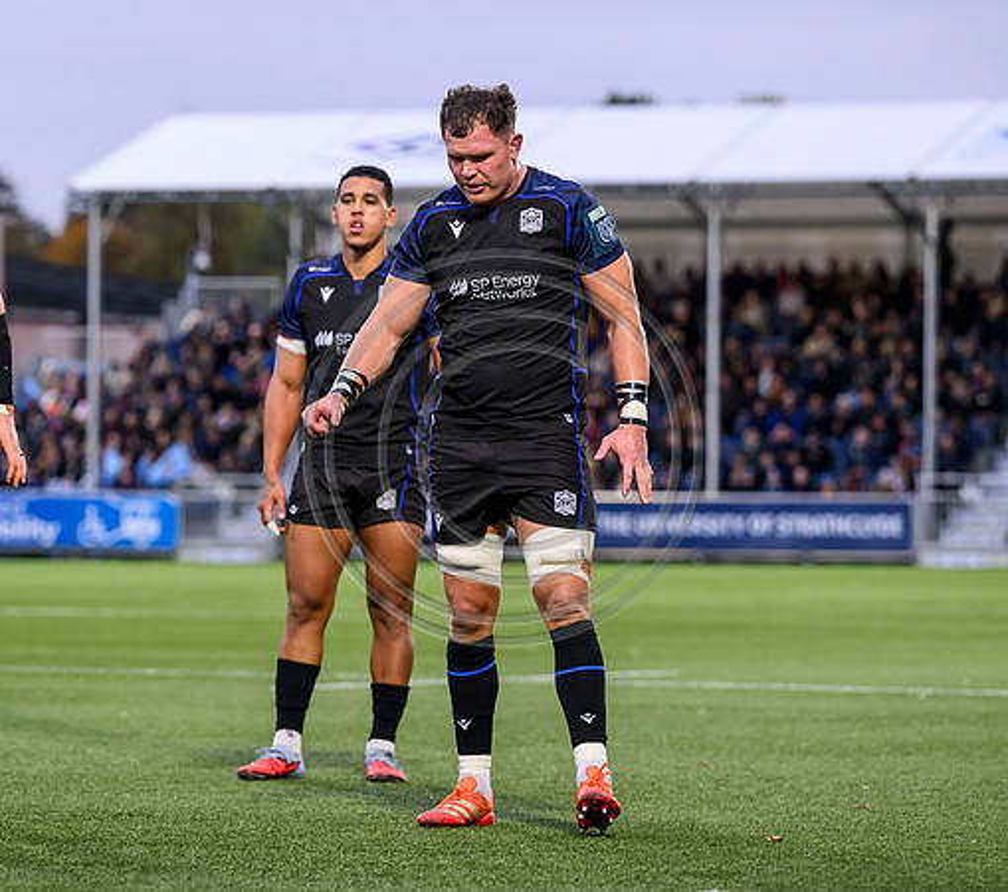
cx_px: 389
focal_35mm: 225
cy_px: 452
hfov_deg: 8.2
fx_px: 6993
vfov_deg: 7.3
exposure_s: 1/1250
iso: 2000
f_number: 4
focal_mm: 160
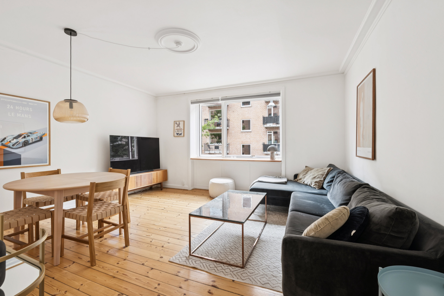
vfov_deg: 73.7
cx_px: 222
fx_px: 197
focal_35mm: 16
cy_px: 148
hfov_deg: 96.7
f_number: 9
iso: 250
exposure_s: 1/30
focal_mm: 16
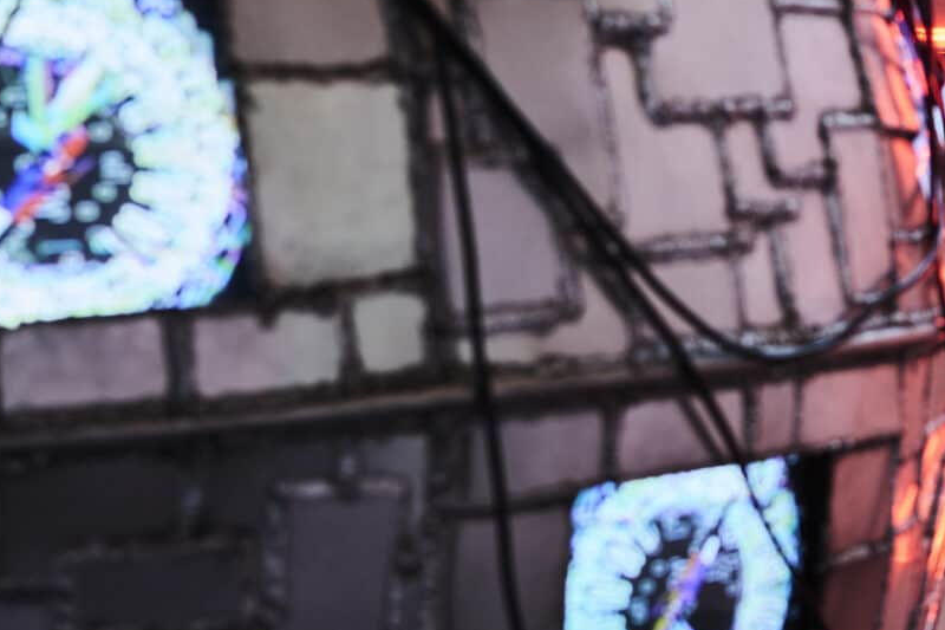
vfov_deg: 10.7
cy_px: 131
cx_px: 1126
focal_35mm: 128
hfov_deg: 15.4
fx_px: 3359
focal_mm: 50
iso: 200
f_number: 3.5
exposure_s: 1/25
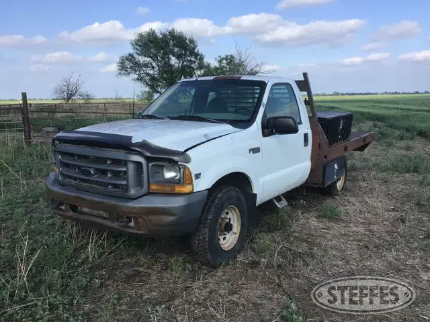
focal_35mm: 31
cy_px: 161
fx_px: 385
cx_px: 215
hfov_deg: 58.4
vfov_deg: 45.4
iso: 25
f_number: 2.4
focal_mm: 3.3
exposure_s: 1/895
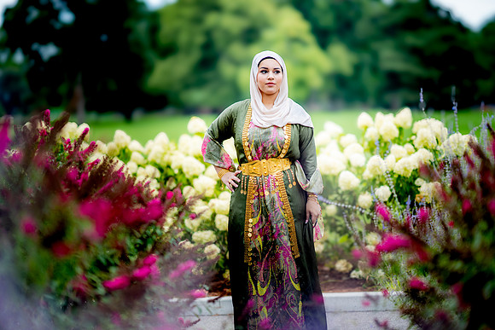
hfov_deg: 23.9
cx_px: 248
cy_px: 165
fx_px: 1169
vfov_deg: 16.1
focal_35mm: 85
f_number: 1.4
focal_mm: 85
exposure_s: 1/1250
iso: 100
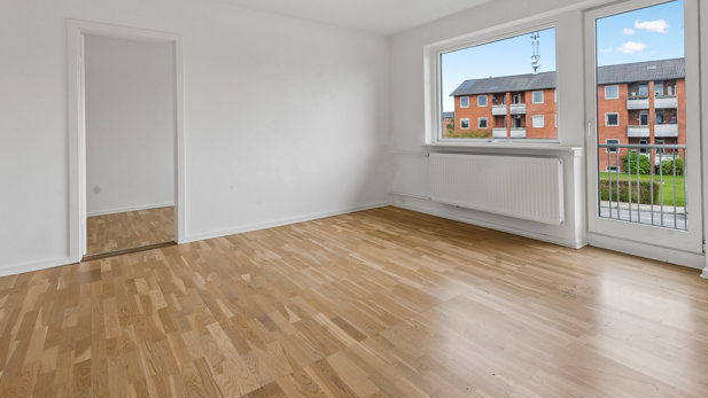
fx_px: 357
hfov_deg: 89.5
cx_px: 375
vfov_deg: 57.0
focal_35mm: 19
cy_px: 131
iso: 250
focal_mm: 14
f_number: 10
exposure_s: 1/50
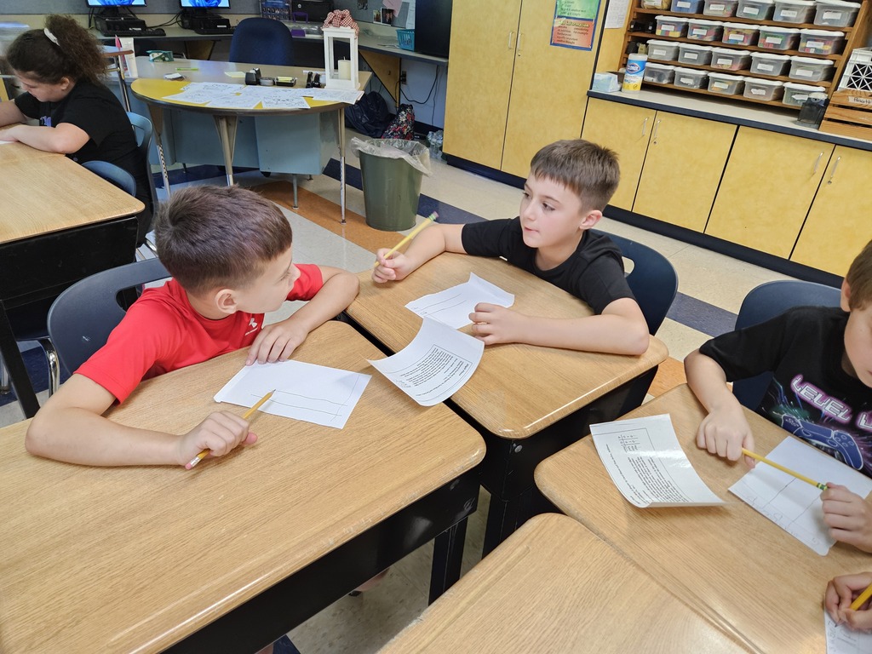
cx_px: 436
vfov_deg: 58.9
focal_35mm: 23
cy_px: 327
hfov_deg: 73.9
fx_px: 579
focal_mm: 5.4
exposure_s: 1/120
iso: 640
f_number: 1.8
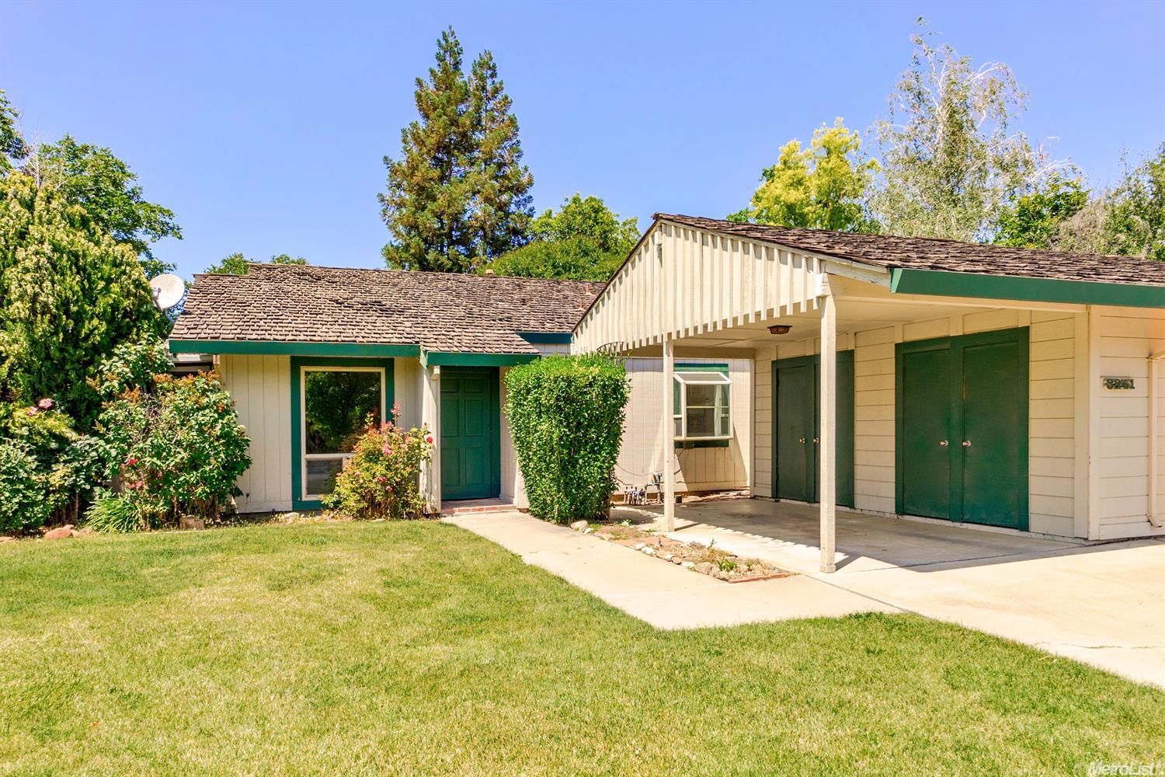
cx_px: 582
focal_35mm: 21
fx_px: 680
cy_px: 388
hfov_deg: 81.2
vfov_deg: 59.5
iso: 100
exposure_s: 1/200
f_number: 8
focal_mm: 14
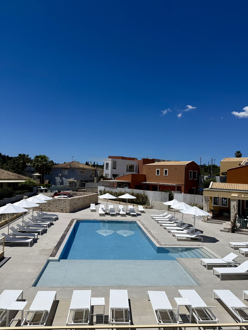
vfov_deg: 71.6
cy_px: 165
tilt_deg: +3.8
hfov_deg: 56.8
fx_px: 229
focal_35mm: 24
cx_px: 124
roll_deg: -2.6
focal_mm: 6.76
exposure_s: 1/11905
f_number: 1.78
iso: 80
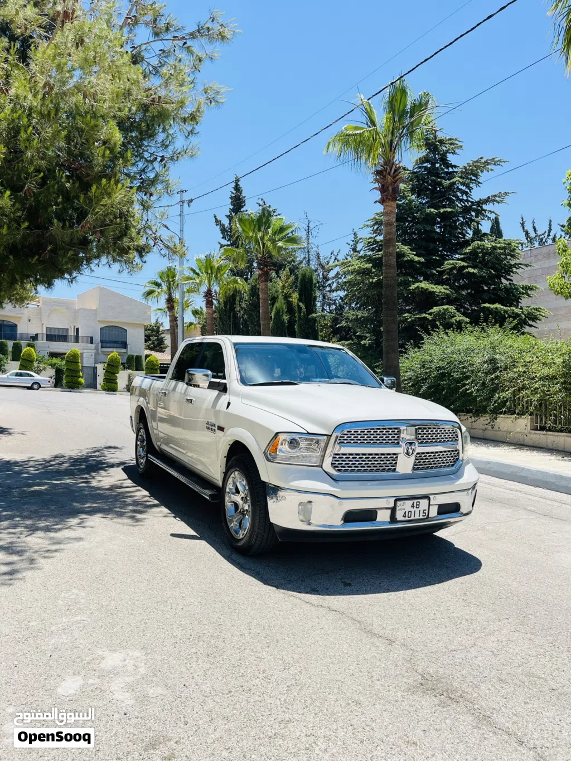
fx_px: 572
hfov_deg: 53.1
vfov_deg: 67.3
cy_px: 380
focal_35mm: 26
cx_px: 286
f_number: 1.6
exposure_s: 1/2571
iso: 50
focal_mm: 5.1
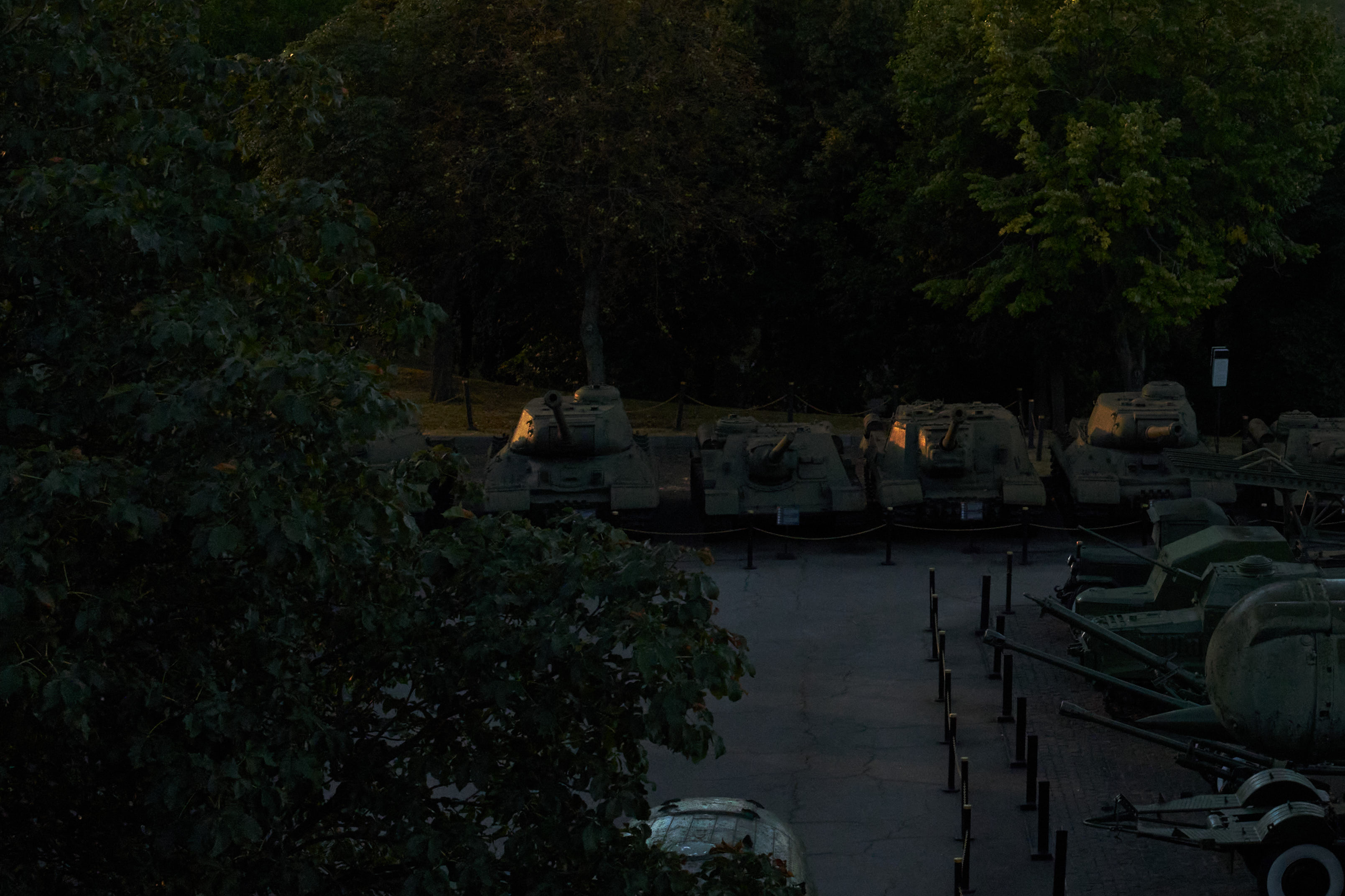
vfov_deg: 14.3
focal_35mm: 94
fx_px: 3512
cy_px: -50
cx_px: 1475
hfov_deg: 20.7
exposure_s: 1/1250
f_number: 10
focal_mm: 35
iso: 1250
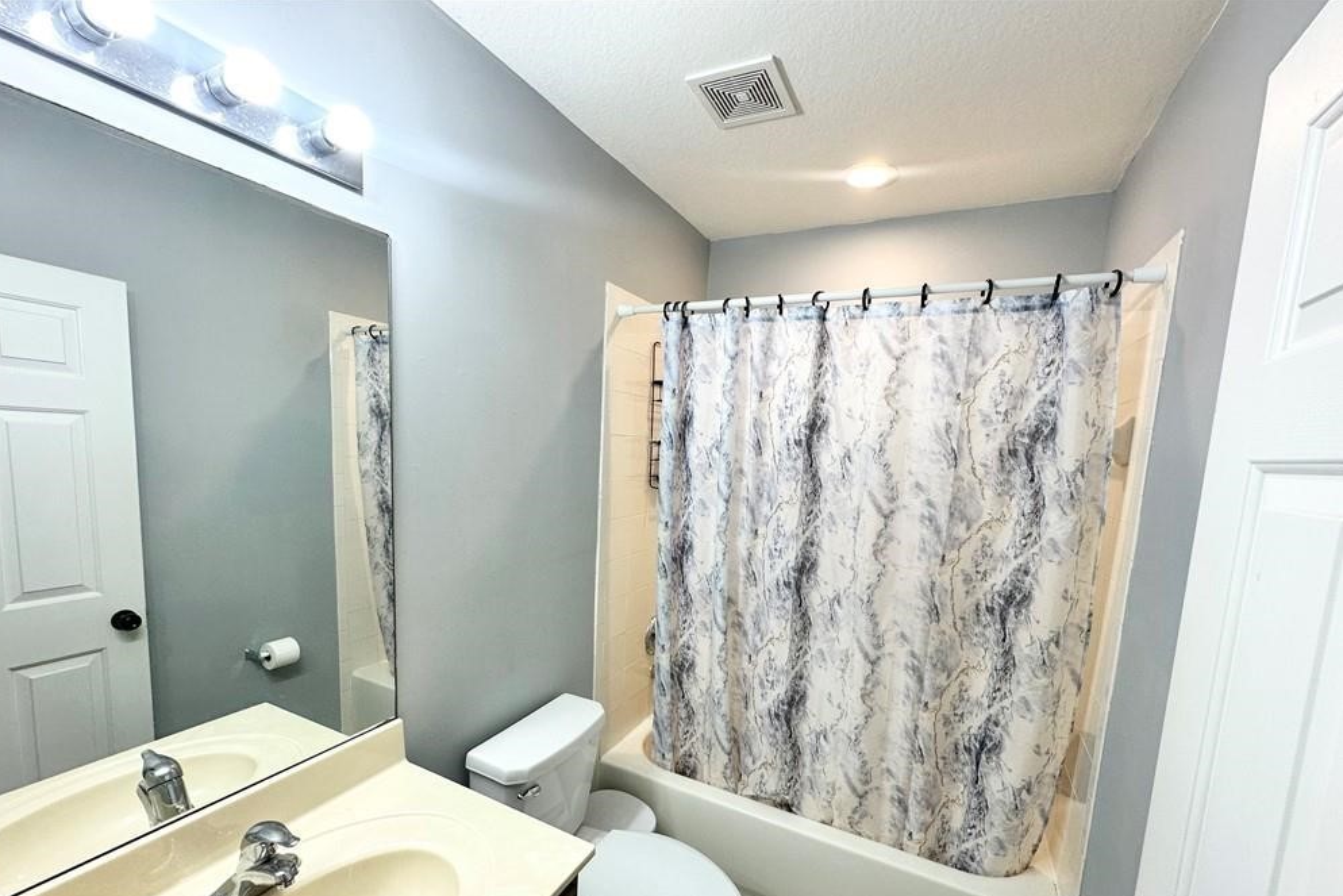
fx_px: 560
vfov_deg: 76.8
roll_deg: -3.0
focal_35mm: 15
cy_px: 516
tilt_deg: -6.3
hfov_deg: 100.4
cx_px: 680
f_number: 2.2
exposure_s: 1/120
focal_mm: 2.22
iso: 125
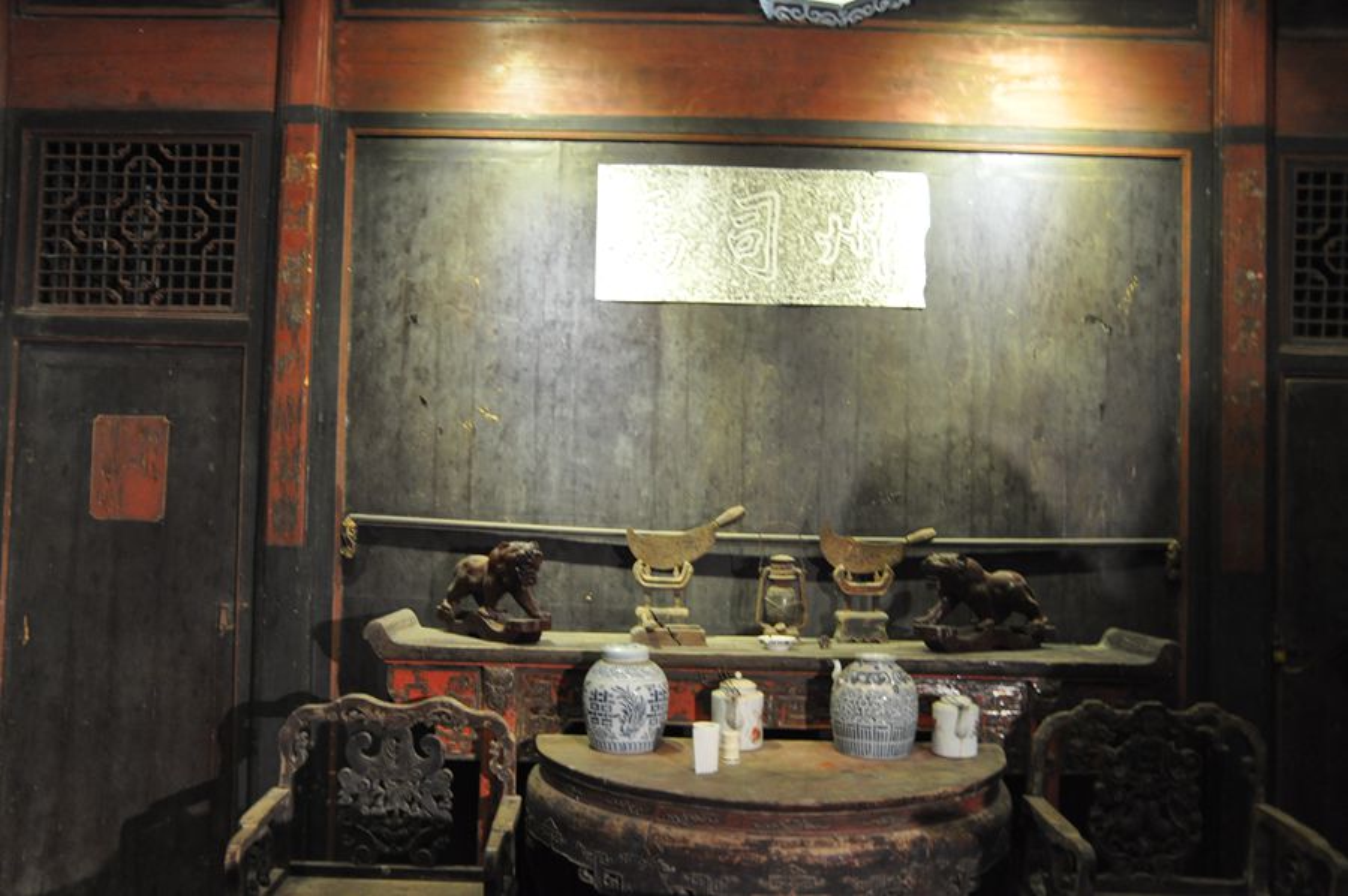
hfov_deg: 57.3
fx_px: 1234
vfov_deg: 39.9
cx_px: 674
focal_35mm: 33
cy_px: 448
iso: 1250
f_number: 3.8
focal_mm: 22
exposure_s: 1/6
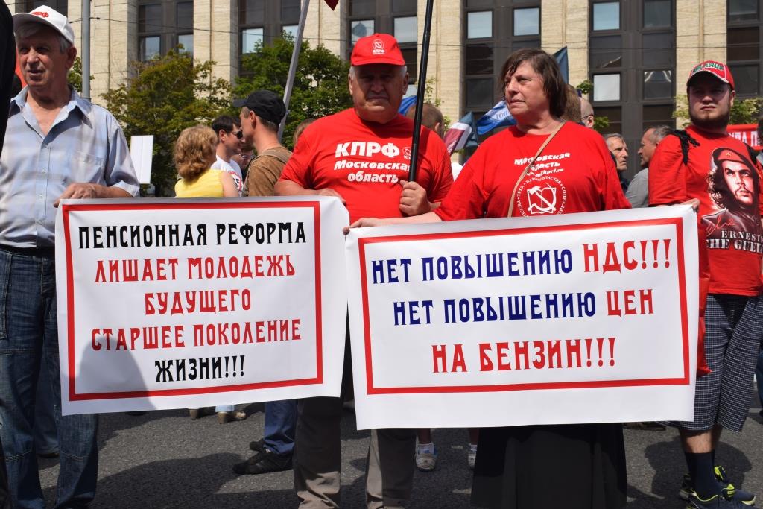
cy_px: 254
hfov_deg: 45.0
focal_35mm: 44
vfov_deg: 30.9
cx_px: 382
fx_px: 922
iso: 200
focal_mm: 29
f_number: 11
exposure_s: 1/500
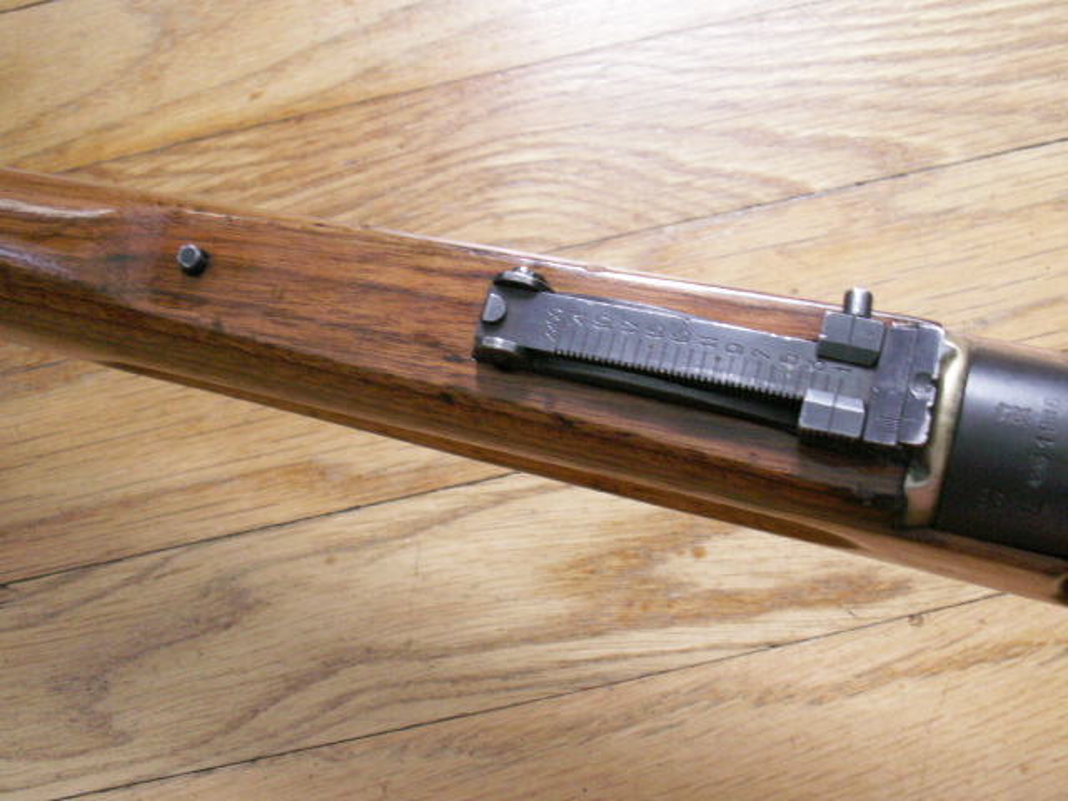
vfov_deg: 33.6
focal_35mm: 43
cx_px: 534
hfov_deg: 43.9
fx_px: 1327
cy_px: 400
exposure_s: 1/3
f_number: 2.8
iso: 160
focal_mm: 7.17
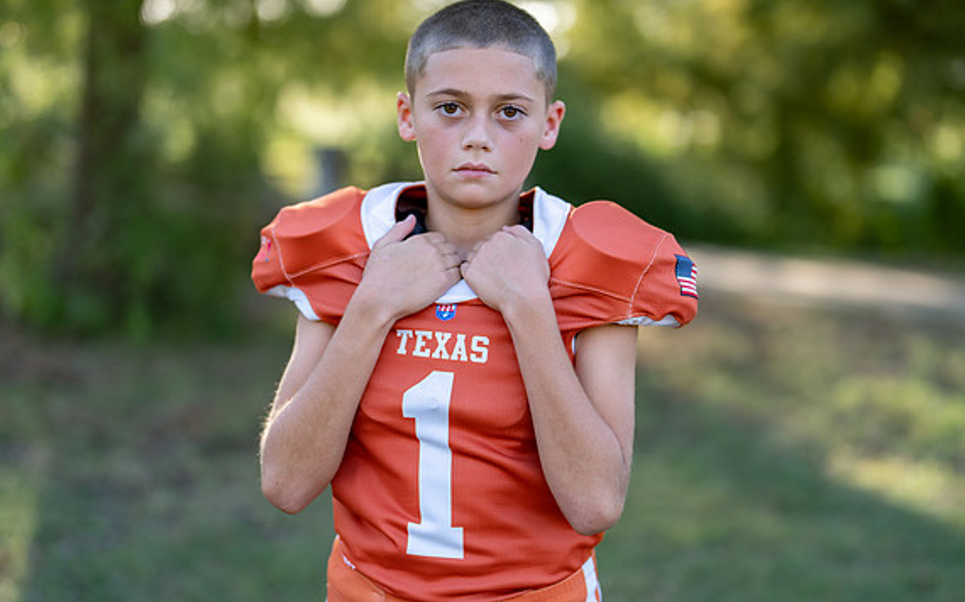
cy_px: 296
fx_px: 1630
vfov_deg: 20.9
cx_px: 480
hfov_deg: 33.0
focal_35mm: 62
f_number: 1.2
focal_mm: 50
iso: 100
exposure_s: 1/1250
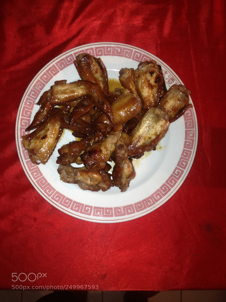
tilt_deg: -83.8
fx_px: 305
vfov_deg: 52.6
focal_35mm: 35
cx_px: 113
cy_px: 151
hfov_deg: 40.7
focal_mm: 4.28
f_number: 2.4
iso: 50
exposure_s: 1/20
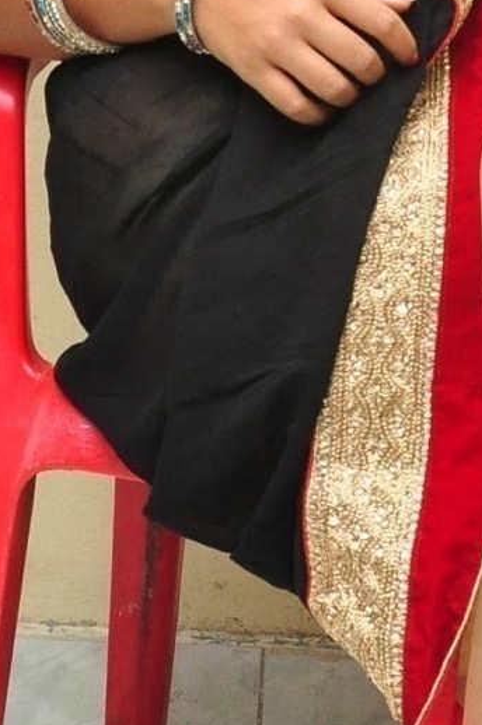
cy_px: 124
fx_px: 2738
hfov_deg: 10.0
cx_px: 500
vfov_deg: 15.0
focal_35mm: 136
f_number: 7.1
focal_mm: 26
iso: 1600
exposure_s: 1/125
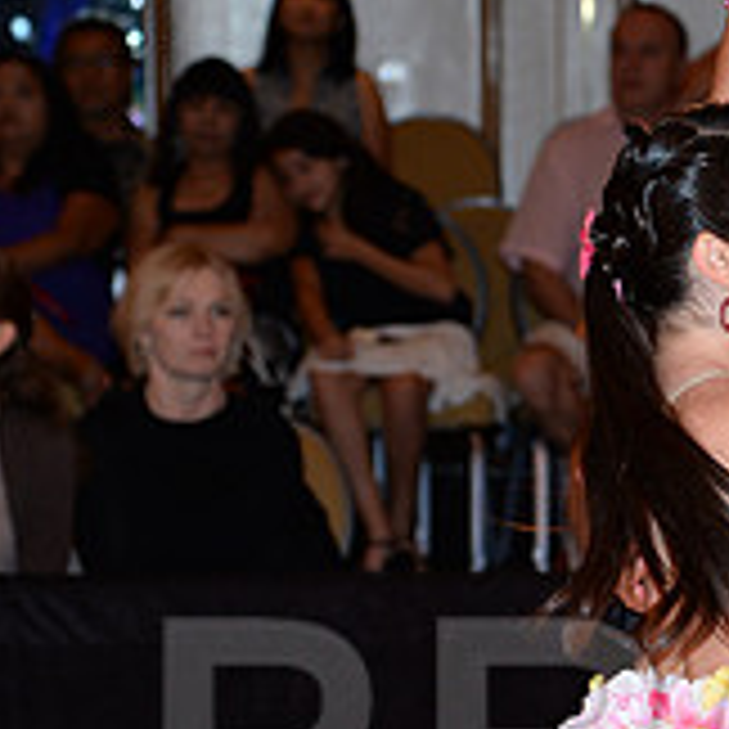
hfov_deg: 5.9
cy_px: 724
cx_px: 826
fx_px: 7100
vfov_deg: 5.9
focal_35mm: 298
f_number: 5
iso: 1250
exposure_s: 1/200
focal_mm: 98
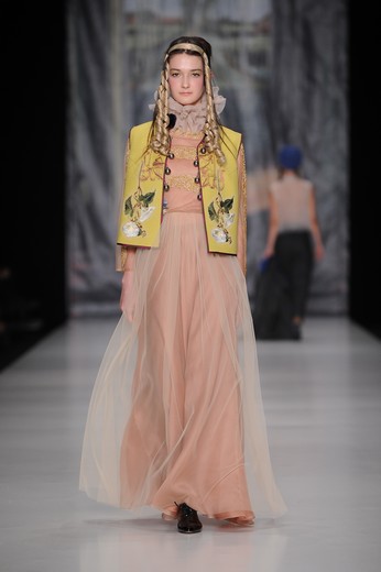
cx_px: 190
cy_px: 286
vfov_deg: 10.3
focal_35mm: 200
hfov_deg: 6.9
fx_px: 3179
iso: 800
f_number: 4.5
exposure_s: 1/250
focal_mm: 200
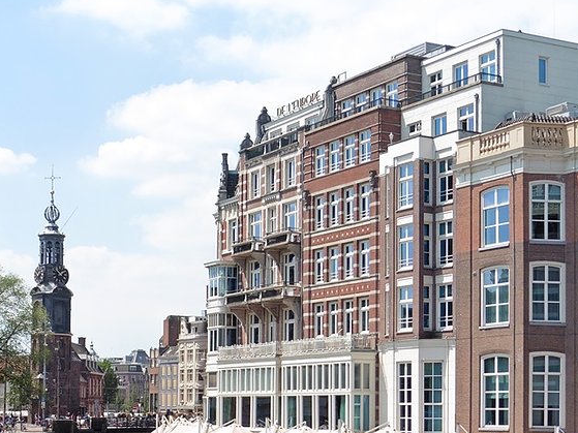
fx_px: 1102
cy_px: 334
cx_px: 131
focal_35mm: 66
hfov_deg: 28.9
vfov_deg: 22.0
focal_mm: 7.4
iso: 100
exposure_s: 1/800
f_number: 5
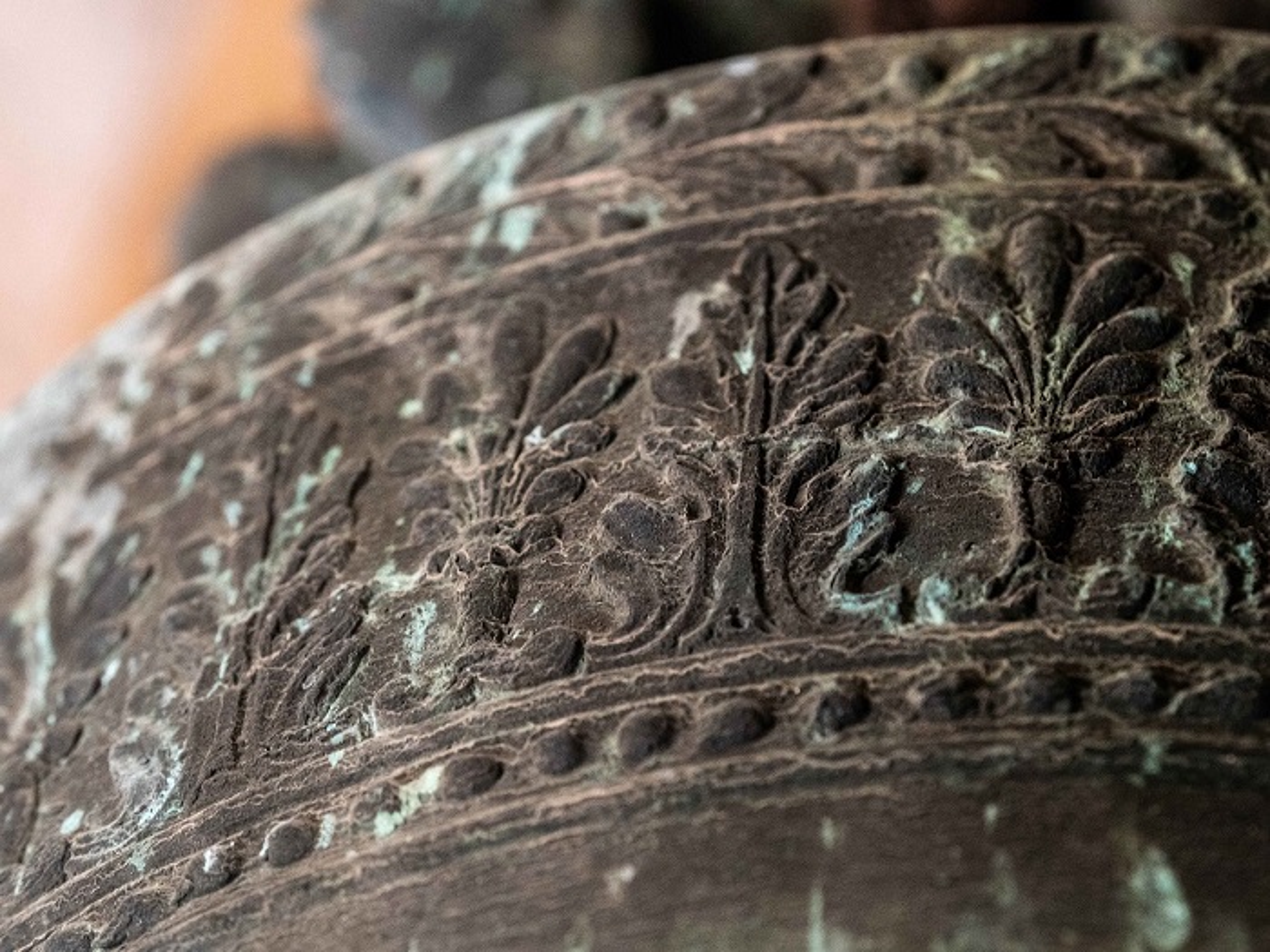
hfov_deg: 6.6
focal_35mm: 300
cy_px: 476
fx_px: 11006
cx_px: 635
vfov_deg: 5.0
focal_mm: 150
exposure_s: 1/30
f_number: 4.5
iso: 2000
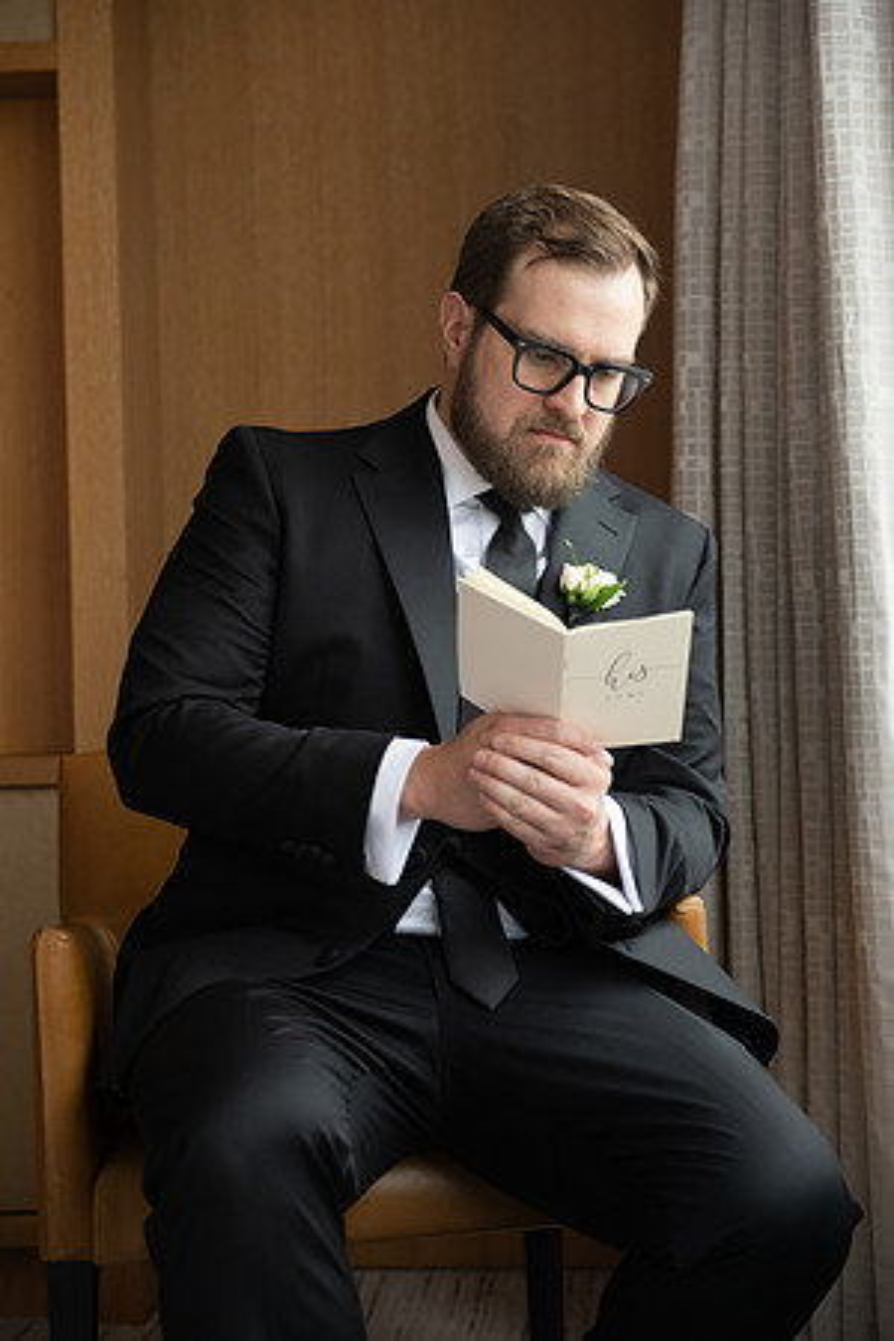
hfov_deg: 22.6
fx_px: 2235
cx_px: 447
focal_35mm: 60
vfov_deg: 33.4
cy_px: 670
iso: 1250
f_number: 2.8
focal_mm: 60
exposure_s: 1/100
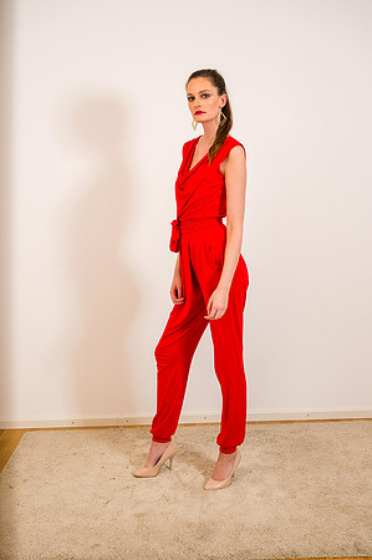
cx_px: 186
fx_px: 652
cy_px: 280
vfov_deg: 46.4
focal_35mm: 42
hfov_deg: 31.8
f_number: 6.3
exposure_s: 1/250
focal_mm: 42
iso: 500
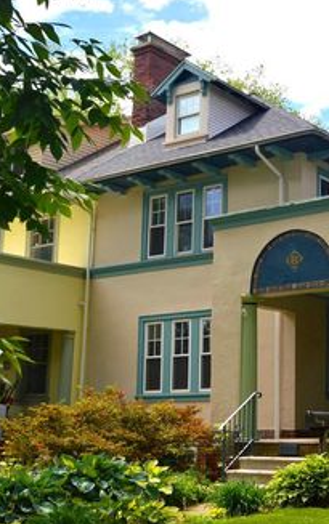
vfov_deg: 36.2
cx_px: 295
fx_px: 802
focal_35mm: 56
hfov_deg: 22.6
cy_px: 260
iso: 100
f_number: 7.1
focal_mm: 24
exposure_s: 1/200
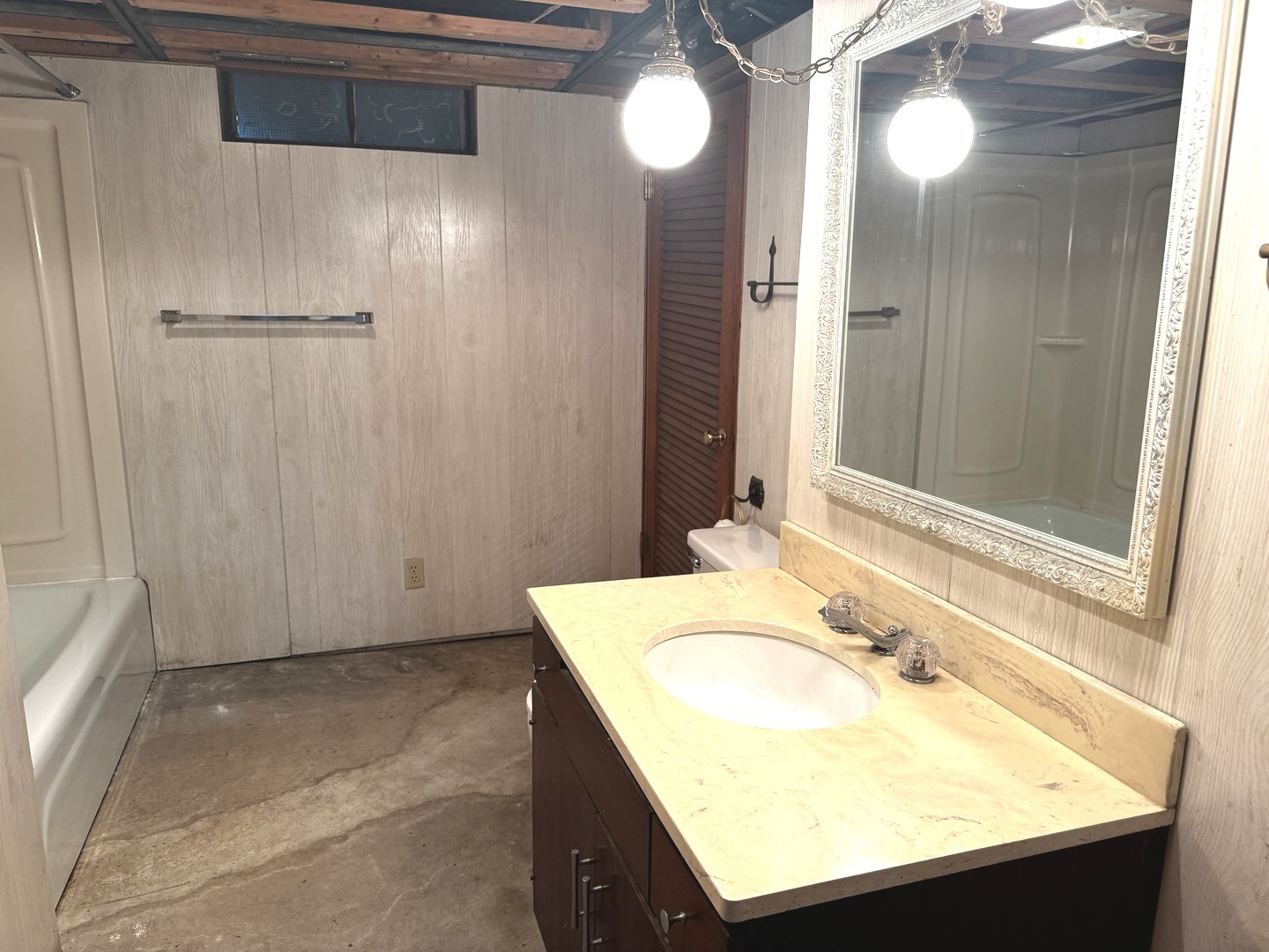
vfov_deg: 56.8
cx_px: 634
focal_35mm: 24
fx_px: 880
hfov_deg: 71.6
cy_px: 476
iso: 160
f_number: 1.78
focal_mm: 6.76
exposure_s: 1/60
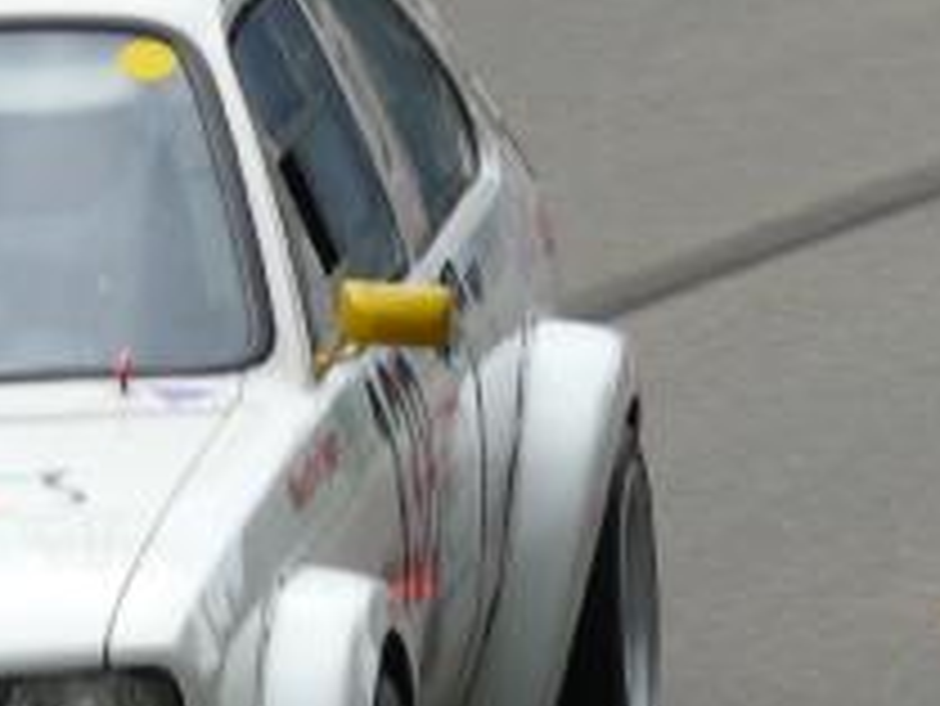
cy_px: 268
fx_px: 18829
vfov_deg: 2.1
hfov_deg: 2.9
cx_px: -54
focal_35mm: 693
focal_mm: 43.7
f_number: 4
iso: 100
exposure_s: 1/250
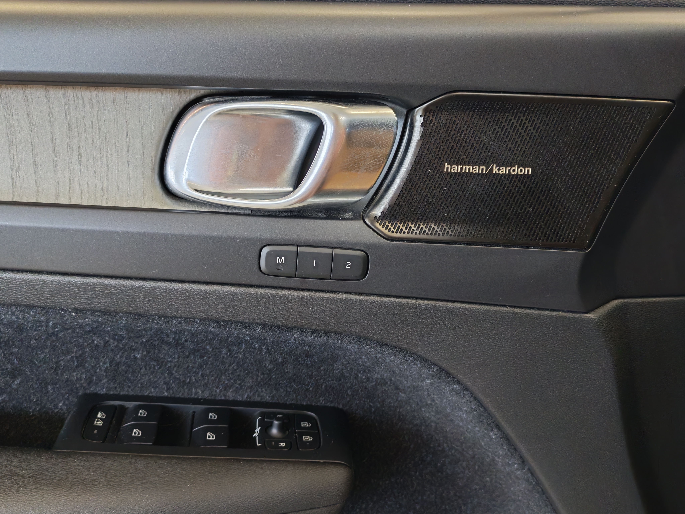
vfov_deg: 42.9
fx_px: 653
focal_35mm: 33
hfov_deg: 55.4
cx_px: 342
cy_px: 257
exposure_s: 1/100
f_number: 1.9
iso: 1056
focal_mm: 6.12
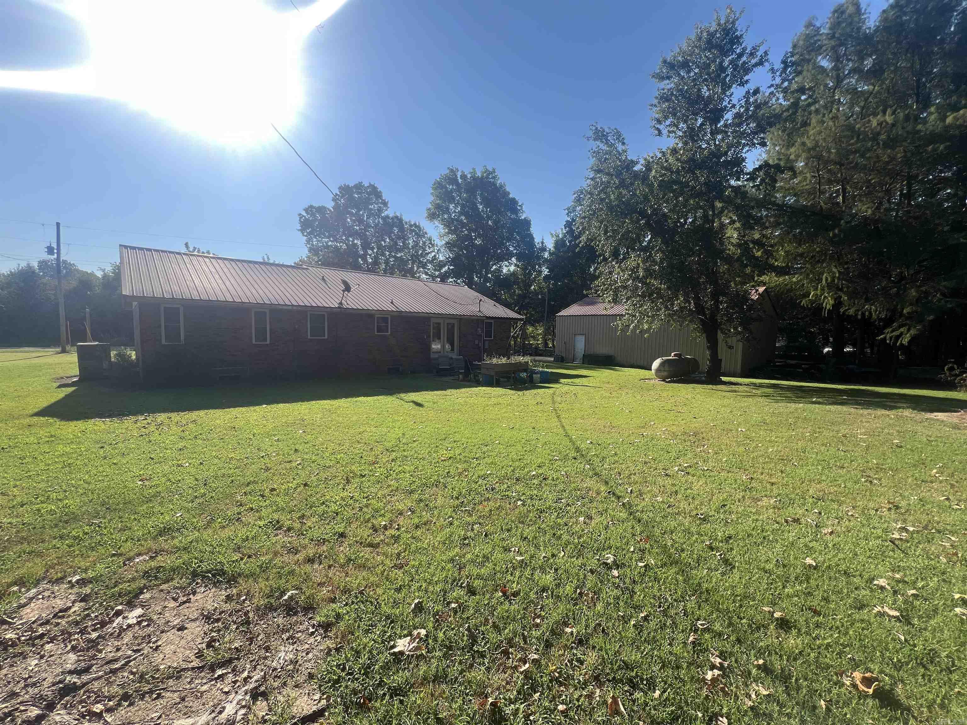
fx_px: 363
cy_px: 362
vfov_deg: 89.9
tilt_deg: -5.6
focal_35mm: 13
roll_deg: -0.3
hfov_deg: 106.2
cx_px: 484
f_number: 1.8
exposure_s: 1/834
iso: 32
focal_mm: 1.57
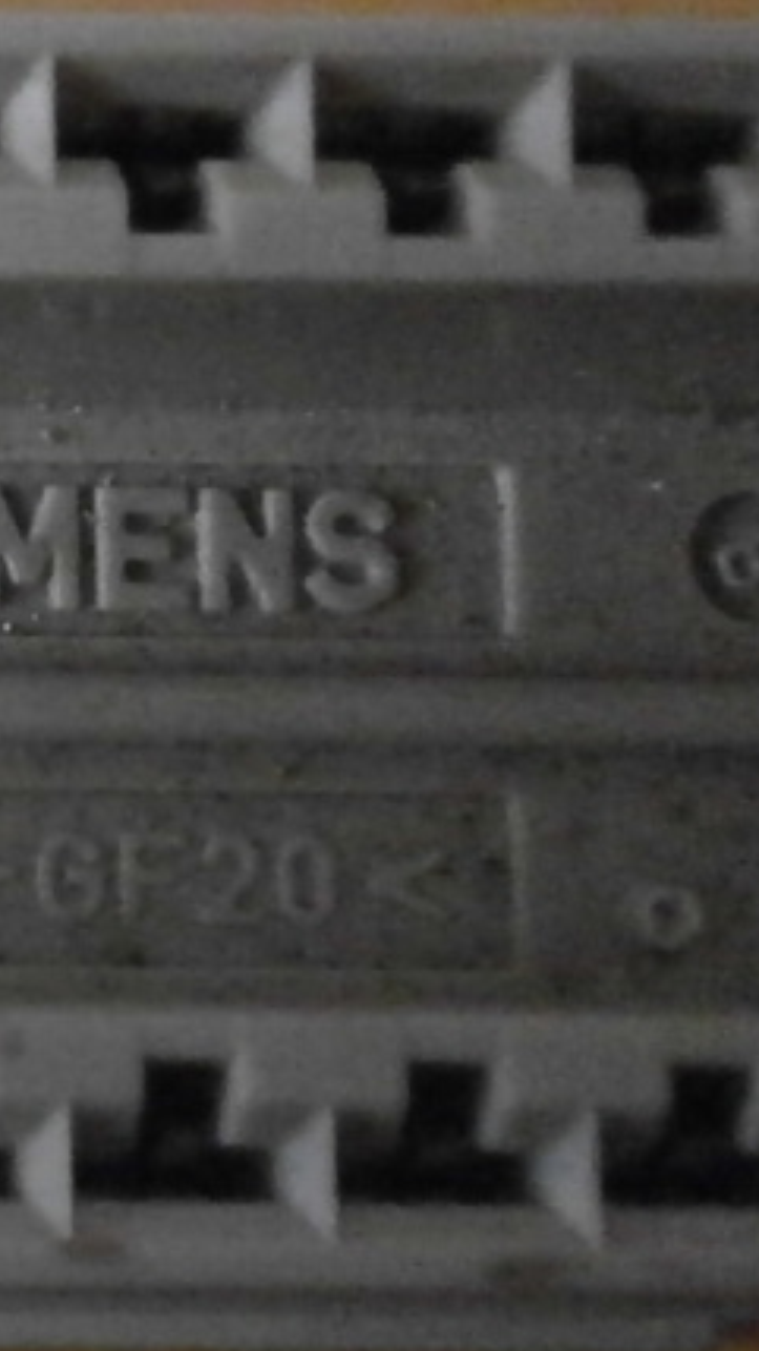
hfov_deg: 10.1
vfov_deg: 20.5
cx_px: -1064
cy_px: 803
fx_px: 3725
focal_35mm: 104
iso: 800
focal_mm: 5.8
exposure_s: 1/160
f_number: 3.1
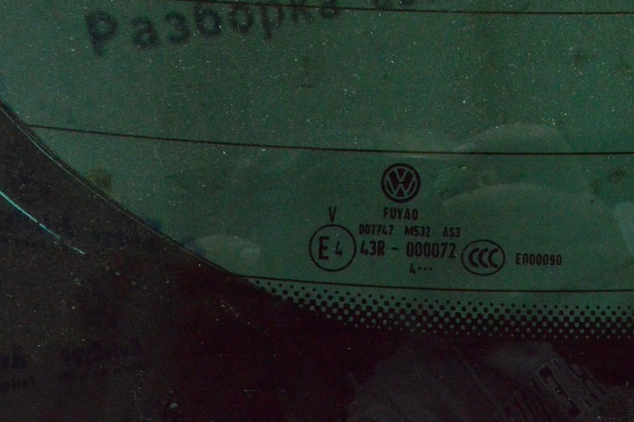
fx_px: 757
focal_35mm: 43
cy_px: 213
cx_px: 407
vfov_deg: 31.1
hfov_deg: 45.0
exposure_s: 1/50
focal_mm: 20
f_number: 22
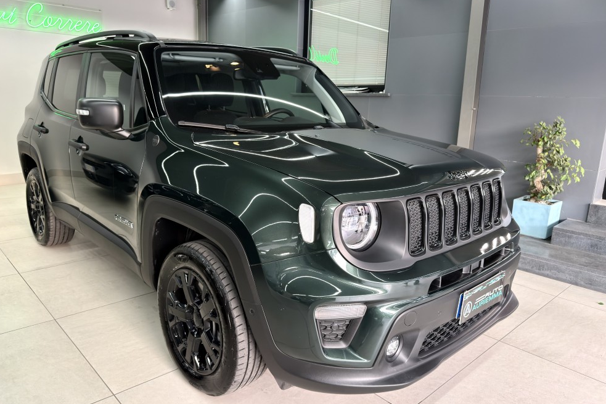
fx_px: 438
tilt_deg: -13.4
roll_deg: -0.9
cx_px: 292
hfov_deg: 69.4
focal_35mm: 26
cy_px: 201
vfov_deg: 49.5
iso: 200
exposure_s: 1/50
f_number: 1.78
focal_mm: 6.76
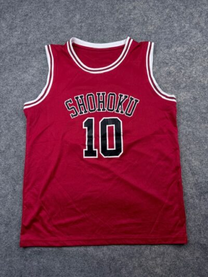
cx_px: 104
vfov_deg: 71.6
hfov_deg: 56.8
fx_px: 192
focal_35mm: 24
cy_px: 138
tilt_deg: -50.2
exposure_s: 1/147
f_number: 1.78
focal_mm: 6.76
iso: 64
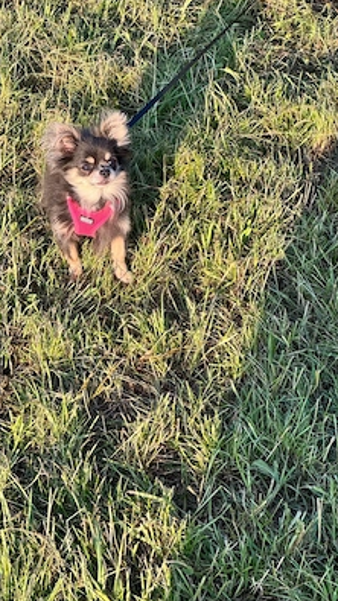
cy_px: 301
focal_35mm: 85
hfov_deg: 14.2
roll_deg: -6.0
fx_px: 1355
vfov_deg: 25.0
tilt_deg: -31.6
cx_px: 123
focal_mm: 9
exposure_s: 1/110
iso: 25
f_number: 2.8
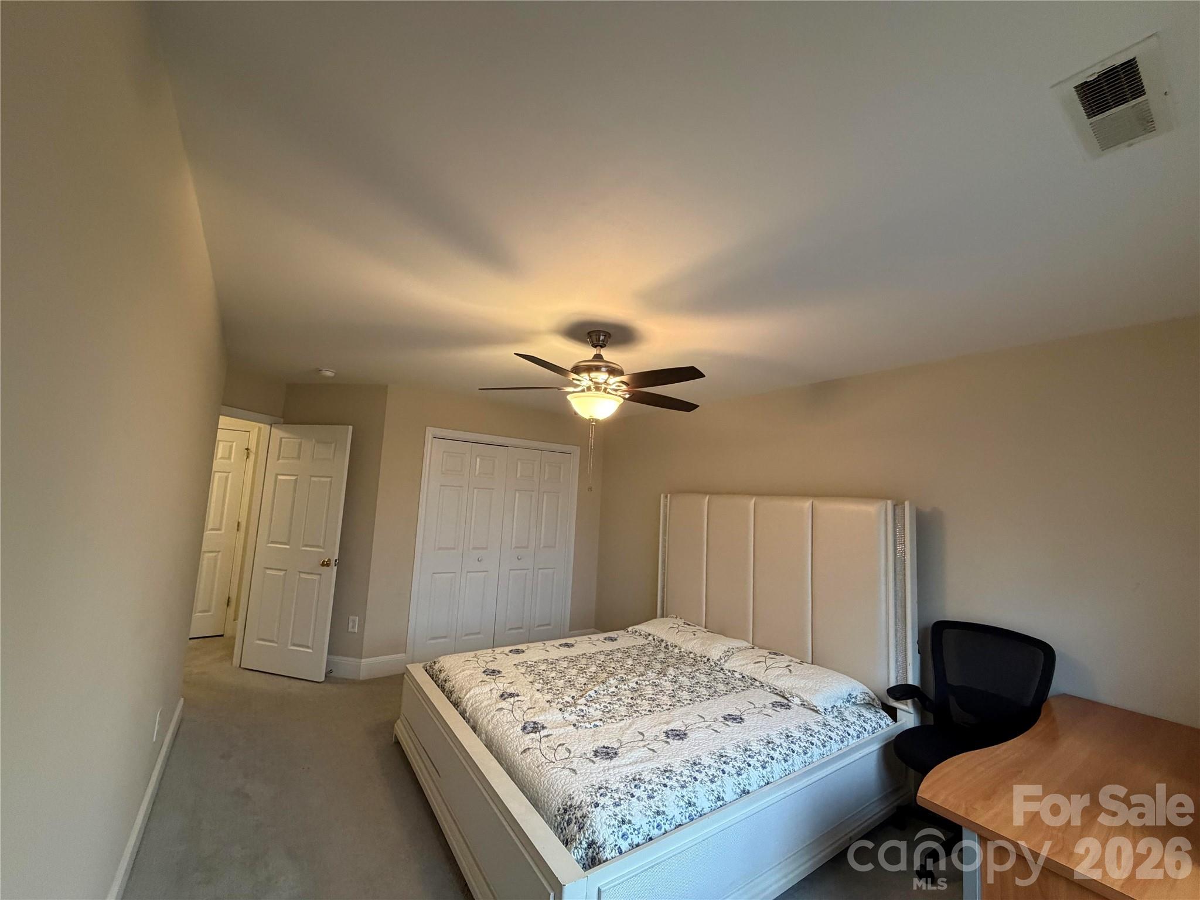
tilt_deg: +5.3
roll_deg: -3.0
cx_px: 600
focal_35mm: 14
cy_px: 450
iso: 400
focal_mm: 2.22
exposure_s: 1/60
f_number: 2.2
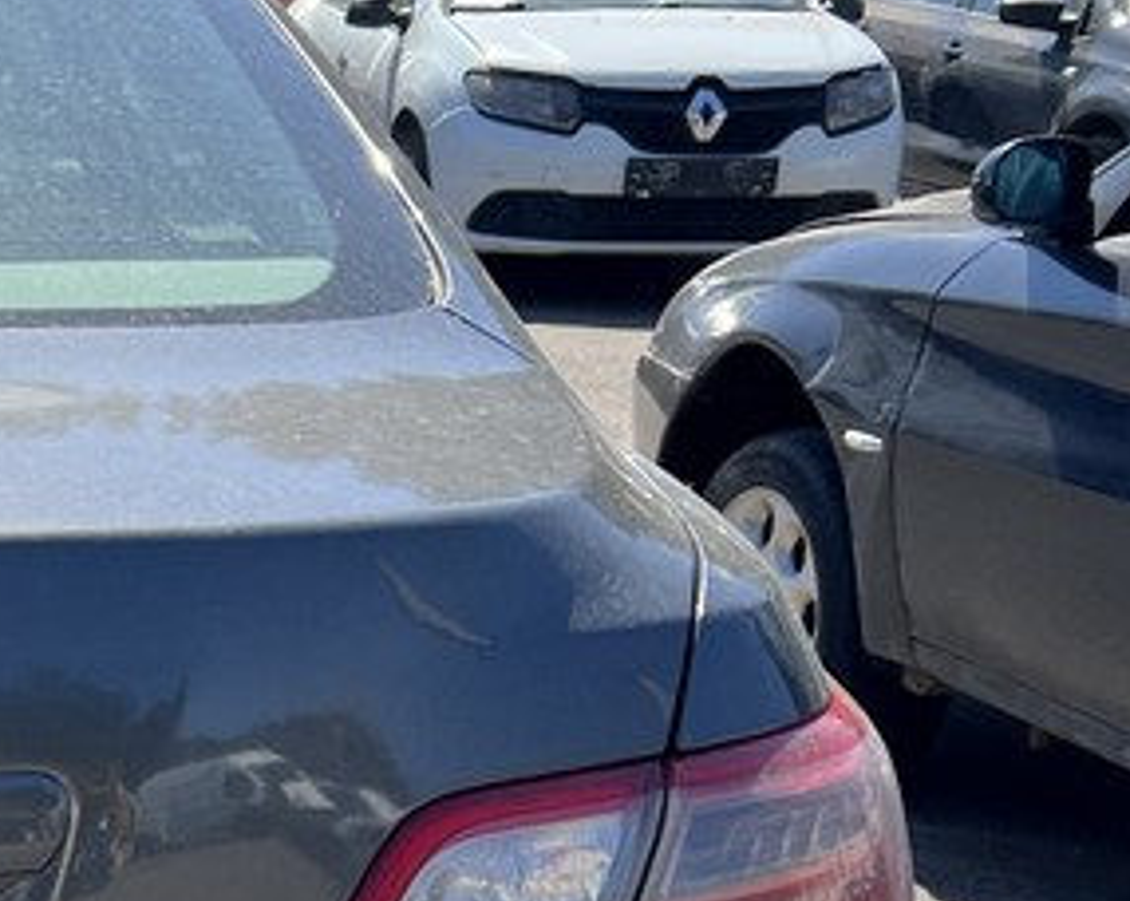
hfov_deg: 18.4
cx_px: -632
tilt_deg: -18.9
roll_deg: -0.7
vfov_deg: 16.4
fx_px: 3039
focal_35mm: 91
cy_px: 980
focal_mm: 5.7
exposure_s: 1/1934
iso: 50
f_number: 1.5
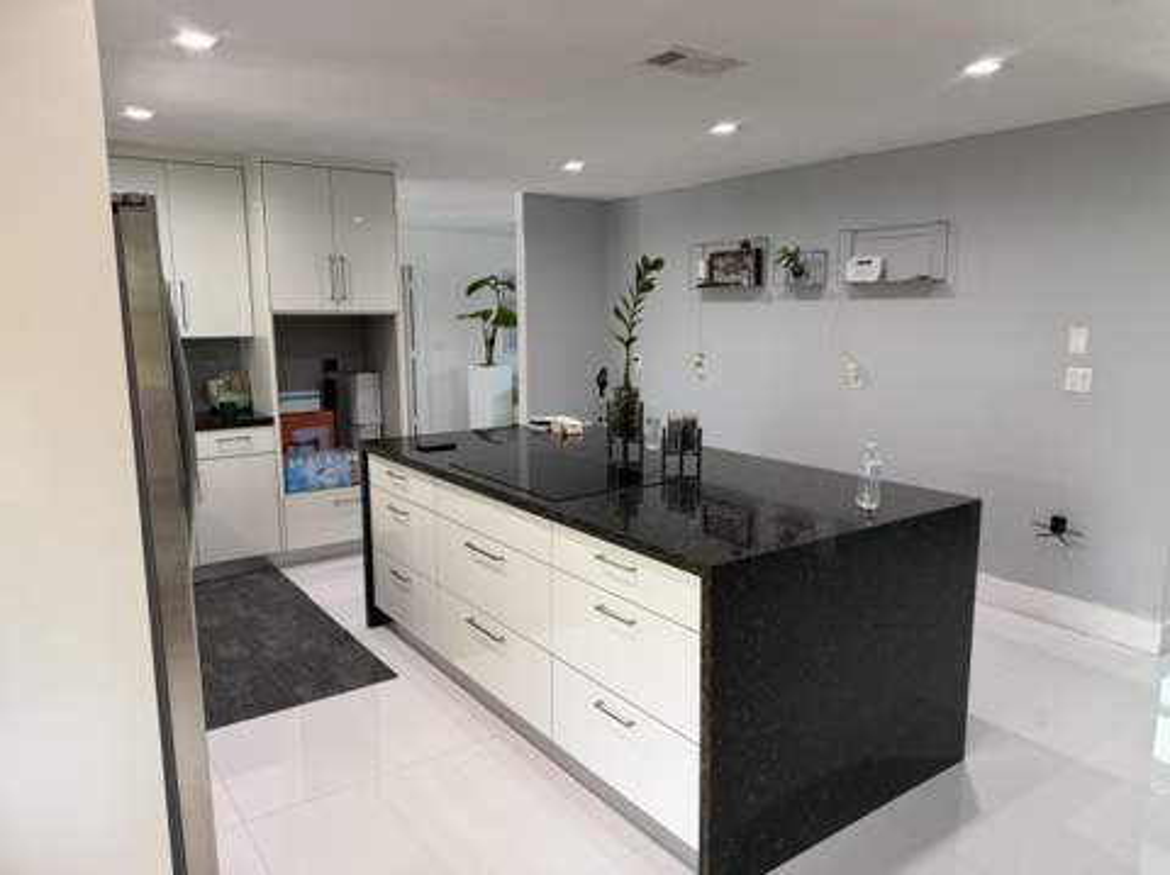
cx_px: 585
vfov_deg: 56.7
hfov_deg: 71.7
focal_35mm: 24
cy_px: 438
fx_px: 810
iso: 125
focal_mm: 6.76
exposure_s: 1/60
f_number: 1.78
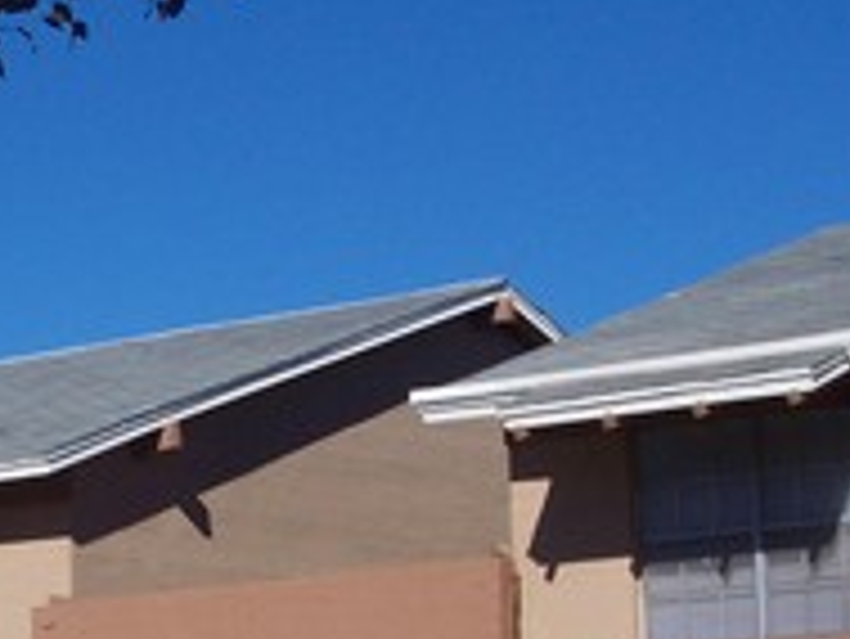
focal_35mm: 138
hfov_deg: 14.1
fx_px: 3391
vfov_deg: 10.7
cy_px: 452
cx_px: 49
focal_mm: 10.7
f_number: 5.6
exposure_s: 1/1000
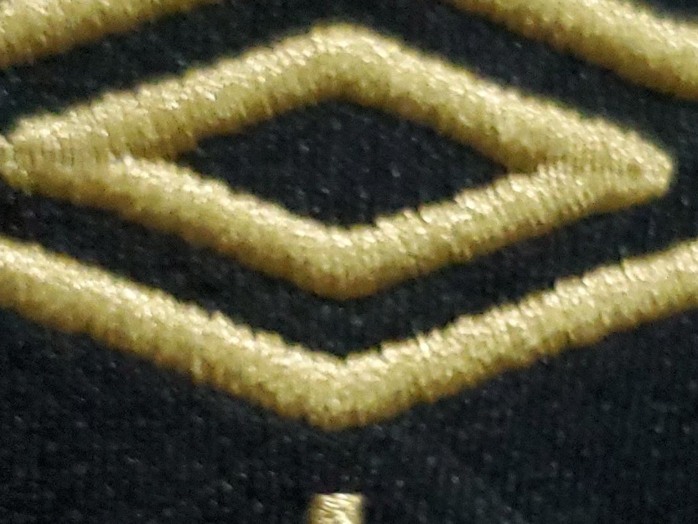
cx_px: 400
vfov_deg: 15.2
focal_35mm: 97
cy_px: 347
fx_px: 1956
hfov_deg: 20.2
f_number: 1.5
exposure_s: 1/30
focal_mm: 4.3
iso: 640
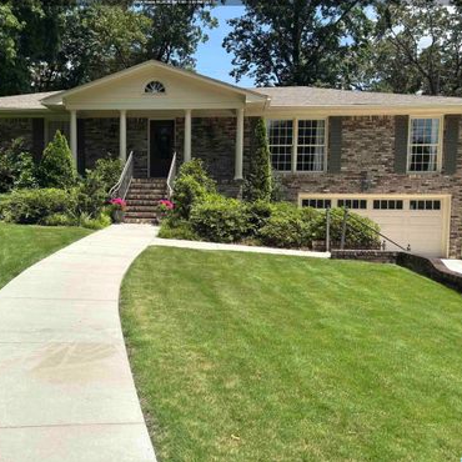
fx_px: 468
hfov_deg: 52.0
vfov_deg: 52.5
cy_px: 232
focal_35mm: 31
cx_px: 174
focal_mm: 5.96
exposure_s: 1/2857
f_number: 1.6
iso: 50
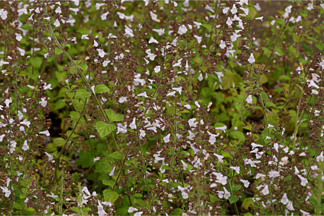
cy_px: 108
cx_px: 162
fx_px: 1350
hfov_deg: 13.7
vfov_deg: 9.1
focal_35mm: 150
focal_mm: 100
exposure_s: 1/160
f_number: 8
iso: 640
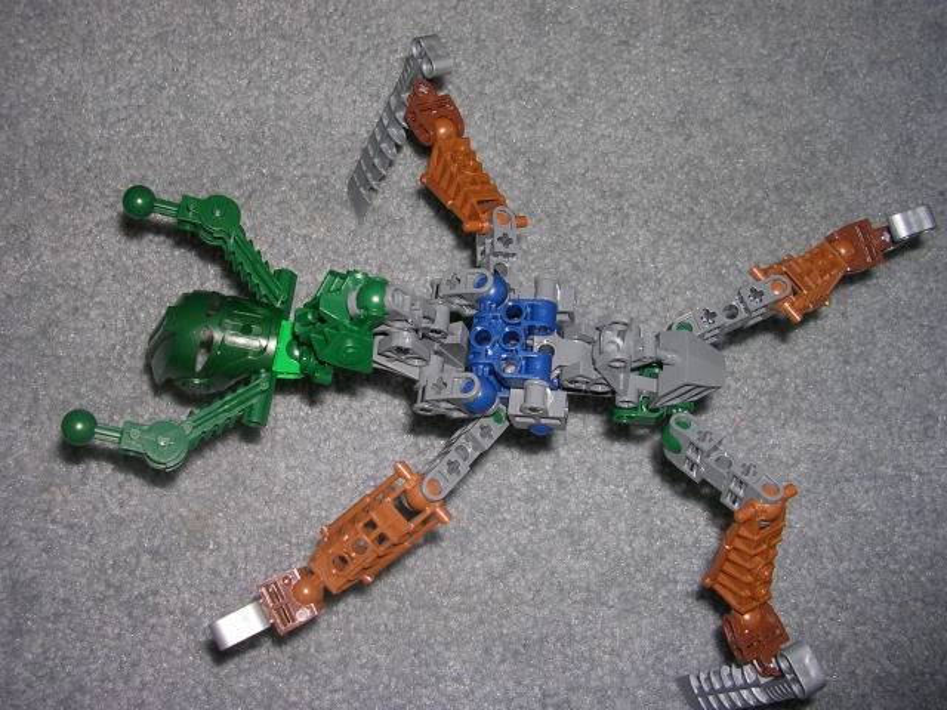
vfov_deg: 37.7
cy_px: 355
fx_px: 1040
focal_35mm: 38
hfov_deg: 49.0
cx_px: 474
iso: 50
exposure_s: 1/60.1
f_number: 2.8
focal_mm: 5.8
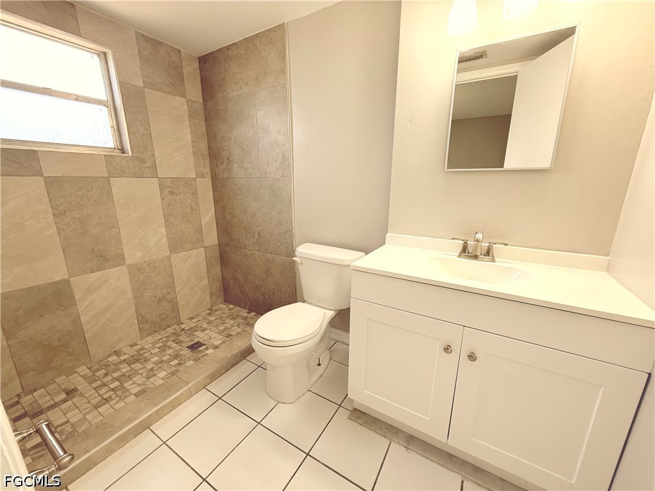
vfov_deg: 85.7
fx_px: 265
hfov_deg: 102.1
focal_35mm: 14
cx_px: 328
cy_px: 246
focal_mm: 2.22
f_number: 2.2
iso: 125
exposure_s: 1/120
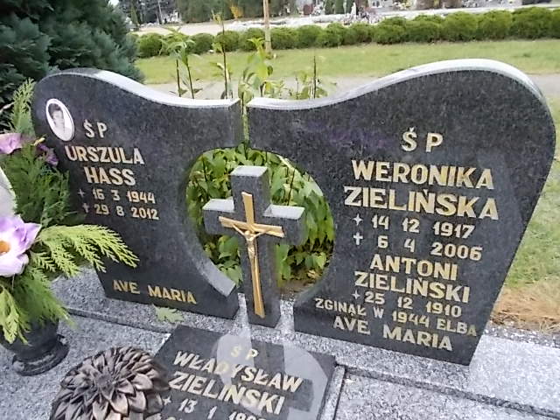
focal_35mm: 26
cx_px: 280
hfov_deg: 67.3
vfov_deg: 53.1
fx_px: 421
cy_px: 210
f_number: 3.2
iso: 200
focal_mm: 4.6
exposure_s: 1/25
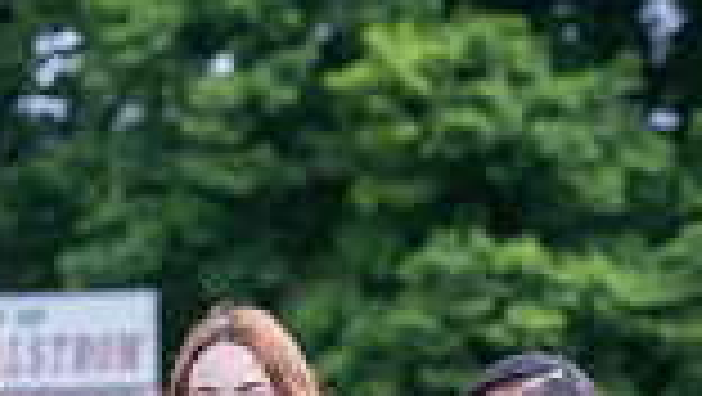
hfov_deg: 4.5
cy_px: 888
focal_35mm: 476
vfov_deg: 2.5
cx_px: -122
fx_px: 8866
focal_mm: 101
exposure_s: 1/125
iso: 50
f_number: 4.5
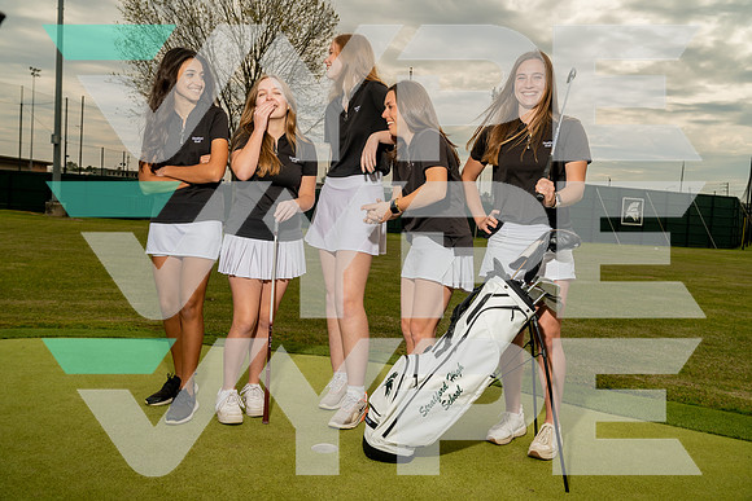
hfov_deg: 60.3
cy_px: 250
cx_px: 376
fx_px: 648
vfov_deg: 42.3
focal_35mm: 31
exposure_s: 1/250
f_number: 8
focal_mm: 31
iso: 250
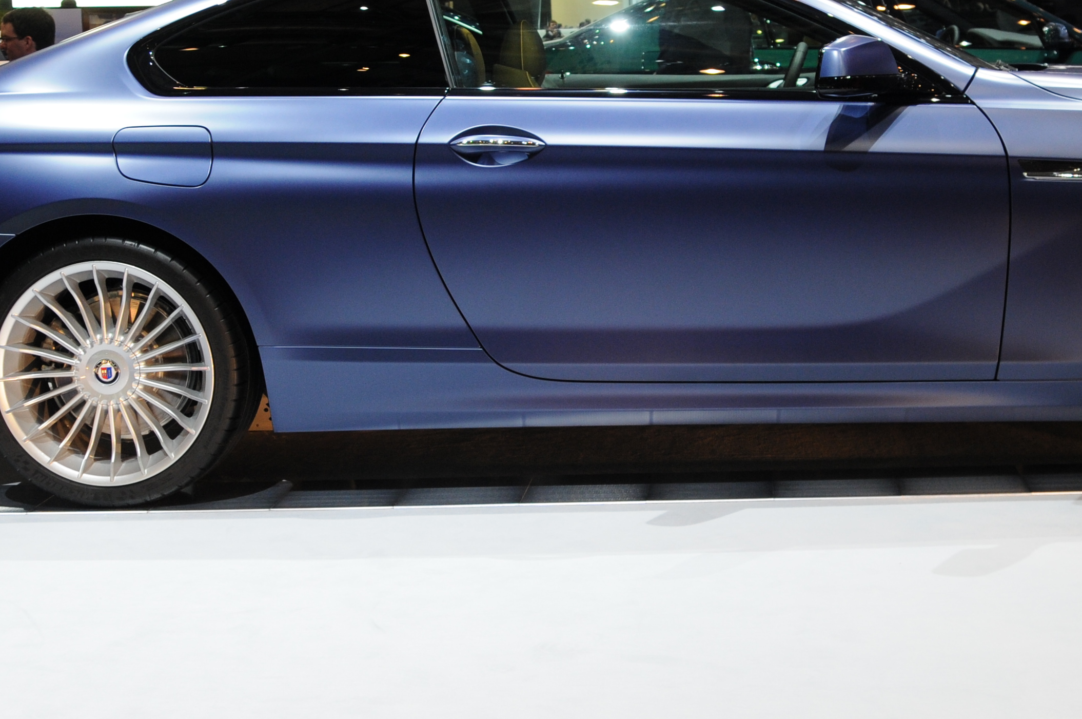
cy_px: 198
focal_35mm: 61
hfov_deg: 32.8
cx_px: 644
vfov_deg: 22.0
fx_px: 1831
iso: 400
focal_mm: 20
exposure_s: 1/125
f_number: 5.6
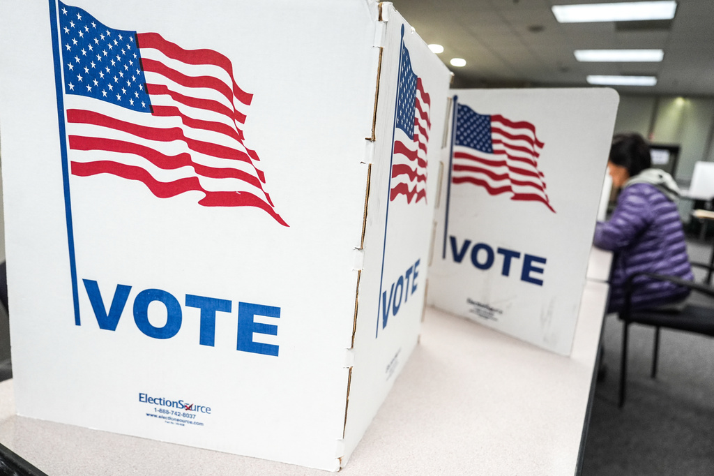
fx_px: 476
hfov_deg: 73.8
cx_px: 357
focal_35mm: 24
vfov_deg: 53.1
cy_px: 238
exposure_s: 1/400
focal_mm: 24
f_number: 2.8
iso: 2000
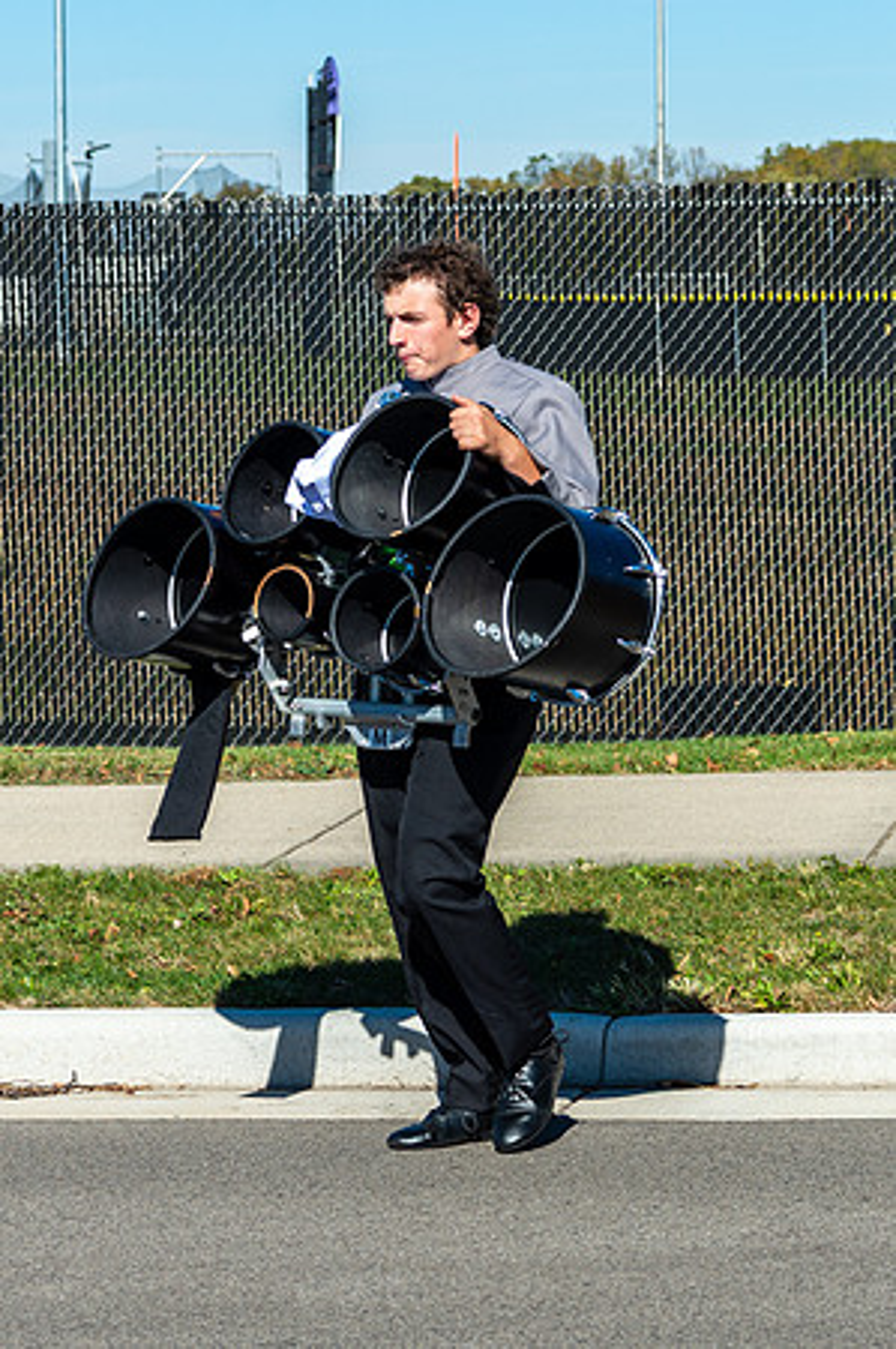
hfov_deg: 11.4
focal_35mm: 120
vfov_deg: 17.0
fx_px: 4505
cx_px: 471
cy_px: 617
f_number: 6.3
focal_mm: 70
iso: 320
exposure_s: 1/1250
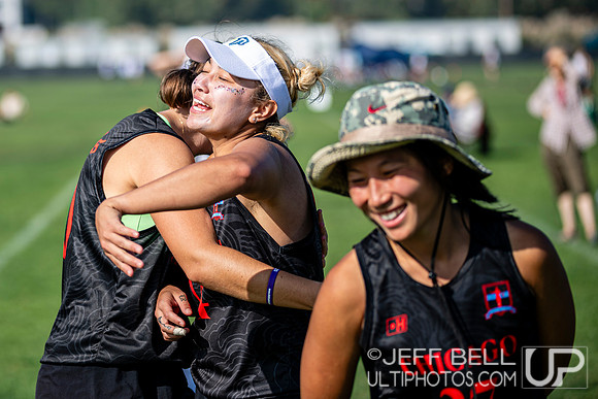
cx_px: 209
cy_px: 140
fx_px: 2591
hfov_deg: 13.2
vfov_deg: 8.8
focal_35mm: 156
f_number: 3.2
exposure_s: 1/1600
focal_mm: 120
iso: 100
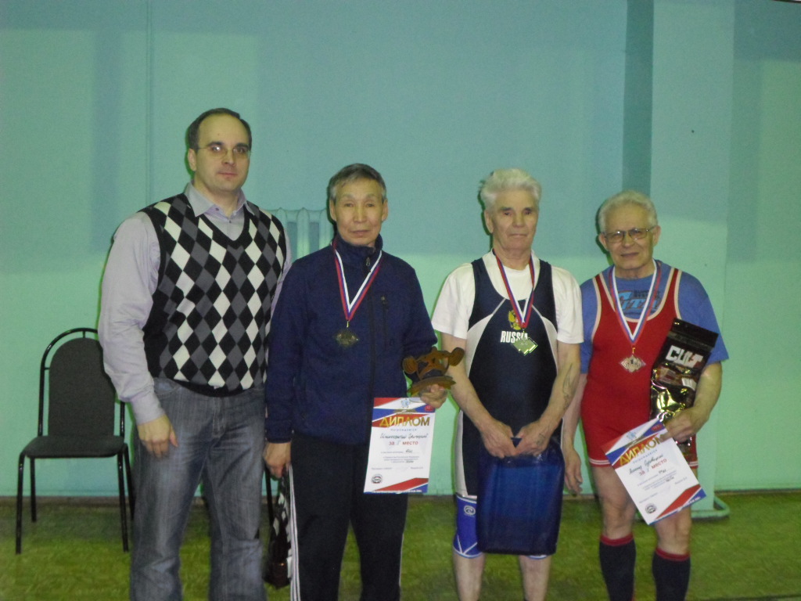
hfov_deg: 43.9
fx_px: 995
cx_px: 400
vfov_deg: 33.6
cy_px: 300
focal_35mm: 43
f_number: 3.2
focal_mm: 7.8
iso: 480
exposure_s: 1/45
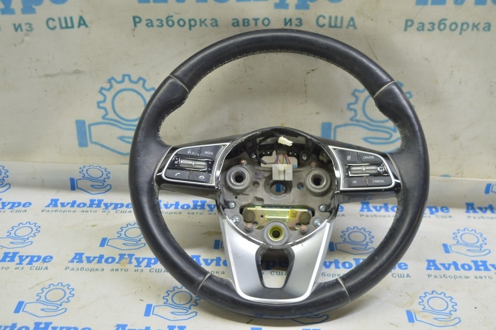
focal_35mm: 46
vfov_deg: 28.9
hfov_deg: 42.4
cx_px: 248
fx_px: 640
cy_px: 165
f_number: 5.6
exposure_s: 1/20
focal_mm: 31
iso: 400
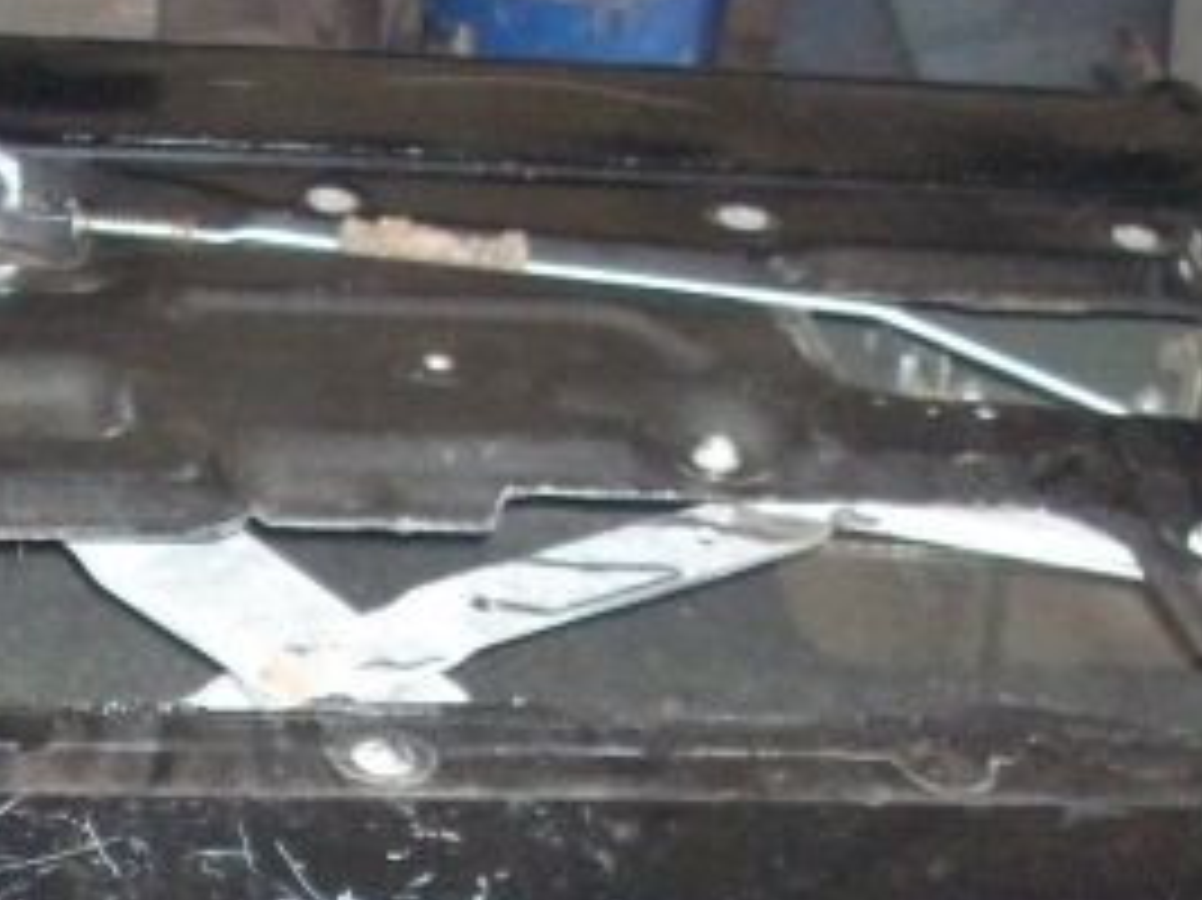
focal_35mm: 104
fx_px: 3610
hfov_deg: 18.6
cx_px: 131
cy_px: 952
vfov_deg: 14.0
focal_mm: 6.2
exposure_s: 1/60
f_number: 2.8
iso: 400
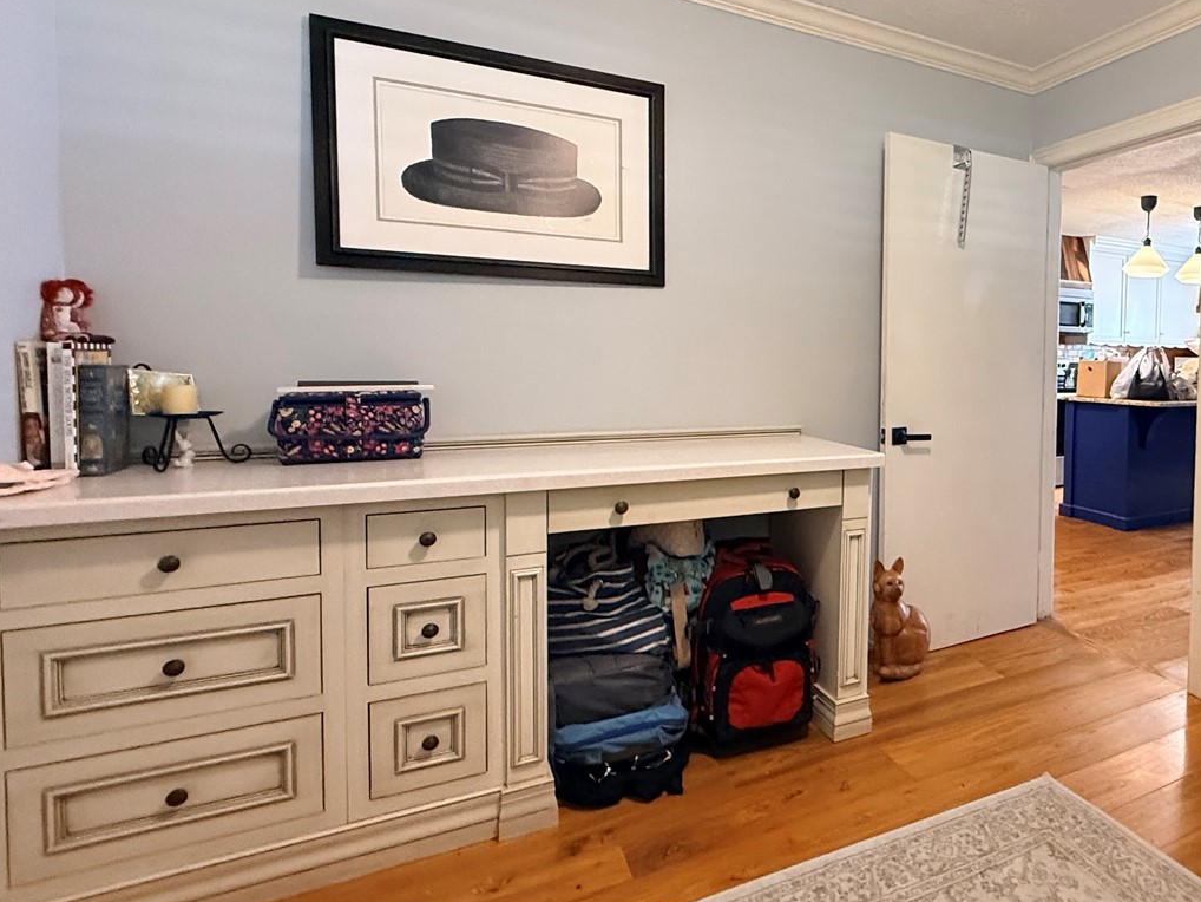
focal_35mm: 22
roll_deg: -1.1
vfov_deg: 60.9
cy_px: 393
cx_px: 914
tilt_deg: -3.1
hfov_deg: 70.7
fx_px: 763
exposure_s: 1/60
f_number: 2.2
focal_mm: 2.22
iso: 640
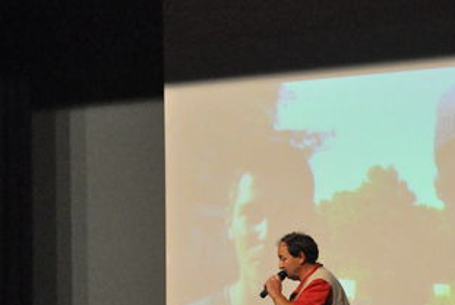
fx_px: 1948
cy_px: 310
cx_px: 325
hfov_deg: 13.3
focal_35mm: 154
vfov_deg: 8.9
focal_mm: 50
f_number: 3.2
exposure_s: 1/320
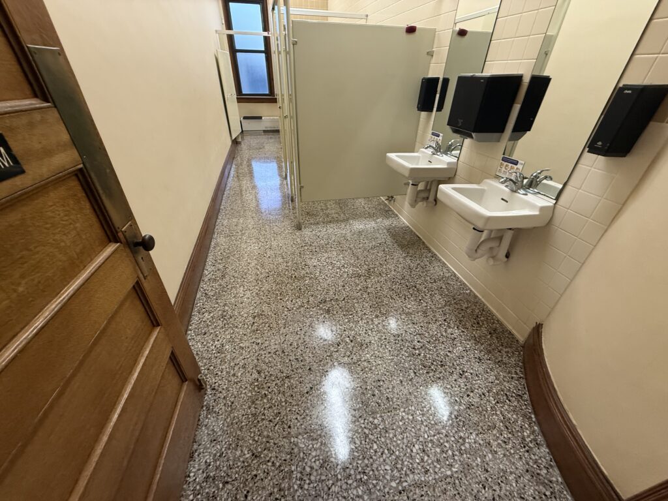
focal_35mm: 14
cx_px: 334
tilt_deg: -31.4
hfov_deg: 102.1
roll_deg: -1.6
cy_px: 250
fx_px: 270
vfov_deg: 85.7
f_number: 2.2
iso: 250
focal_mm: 2.22
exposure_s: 1/60
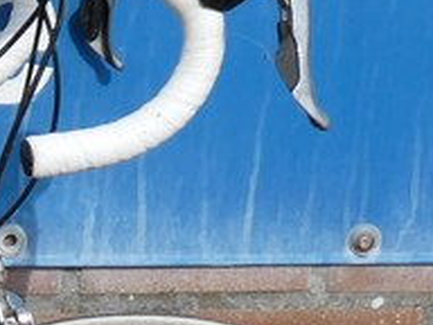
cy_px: 551
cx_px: -593
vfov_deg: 5.5
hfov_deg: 7.0
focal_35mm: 266
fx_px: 3327
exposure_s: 1/800
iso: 80
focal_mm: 8.4
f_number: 4
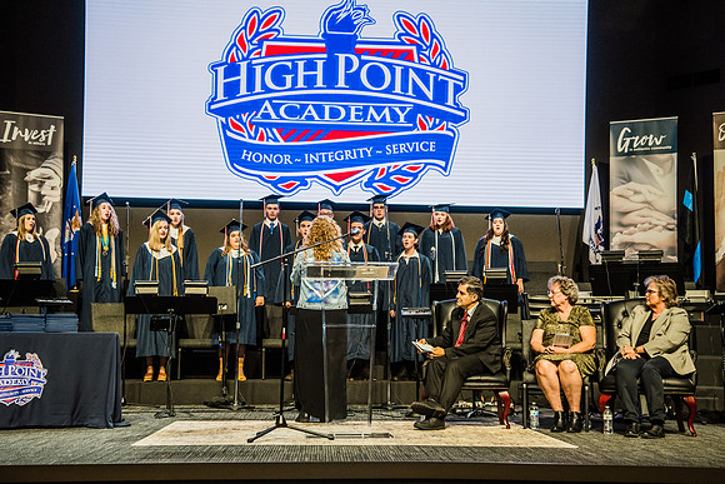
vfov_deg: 23.7
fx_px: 1151
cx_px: 362
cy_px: 242
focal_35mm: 57
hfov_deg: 35.0
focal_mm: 55
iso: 800
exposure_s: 1/200
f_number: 4.5
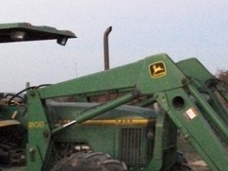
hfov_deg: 24.1
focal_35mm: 81
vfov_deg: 18.1
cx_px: 86
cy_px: 130
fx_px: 533
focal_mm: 6
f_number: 2.7
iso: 1000
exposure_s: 1/30
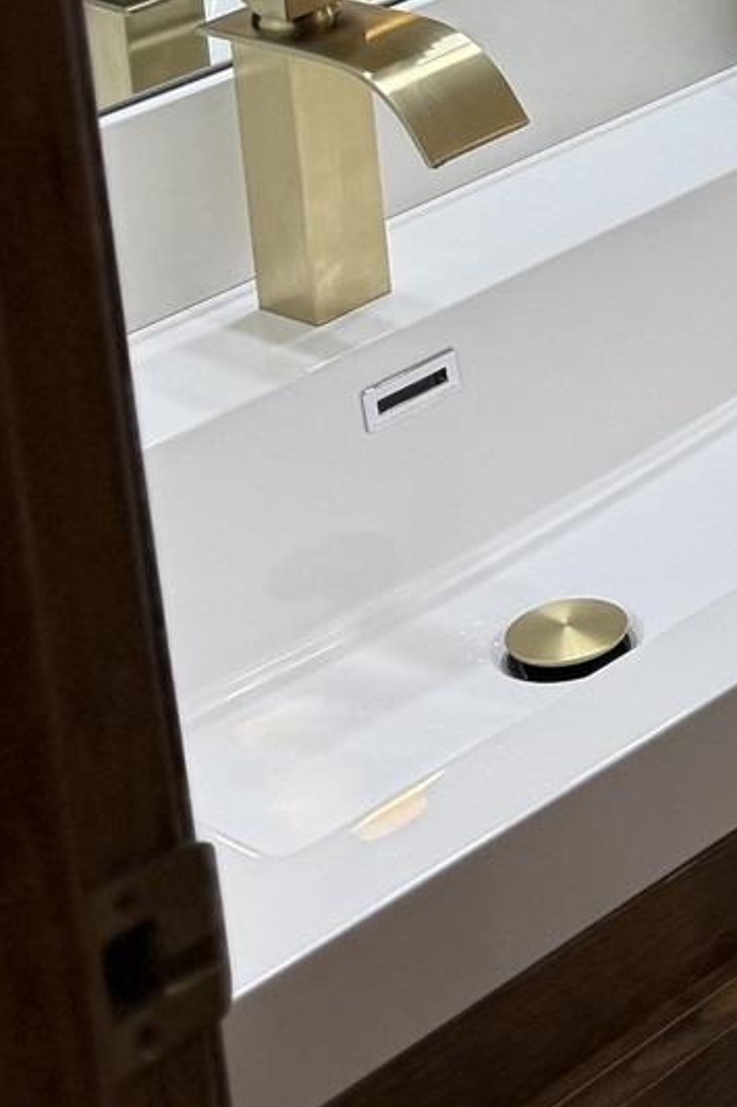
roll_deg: +4.9
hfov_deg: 12.2
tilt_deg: -9.0
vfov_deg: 17.1
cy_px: -565
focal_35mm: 108
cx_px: 1059
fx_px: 3318
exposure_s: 1/233
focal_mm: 6.76
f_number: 1.78
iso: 125
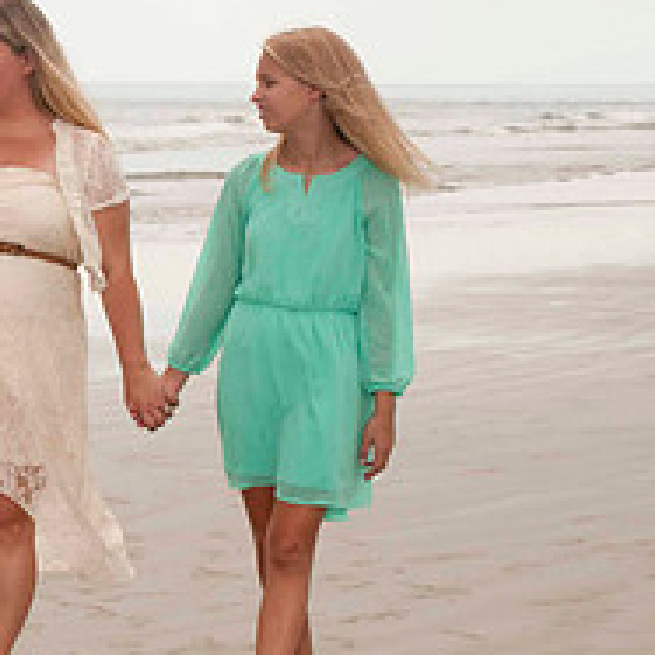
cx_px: -256
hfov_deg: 10.7
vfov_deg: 11.1
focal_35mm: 158
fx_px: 3382
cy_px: 264
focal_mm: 40
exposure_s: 1/250
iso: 100
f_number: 11
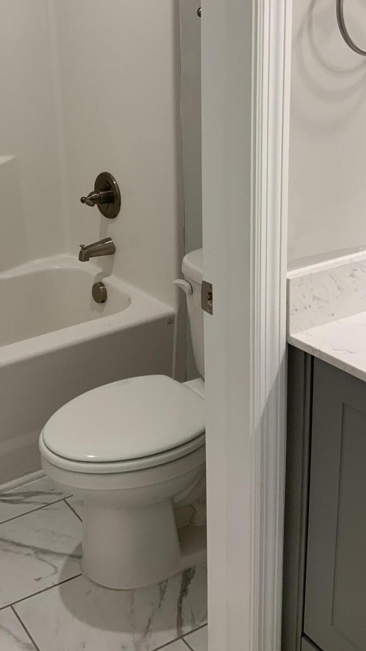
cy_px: 211
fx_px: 759
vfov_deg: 45.6
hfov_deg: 26.6
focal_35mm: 44
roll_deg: +4.8
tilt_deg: -14.3
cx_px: 67
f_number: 1.8
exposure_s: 1/60
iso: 40
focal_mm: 3
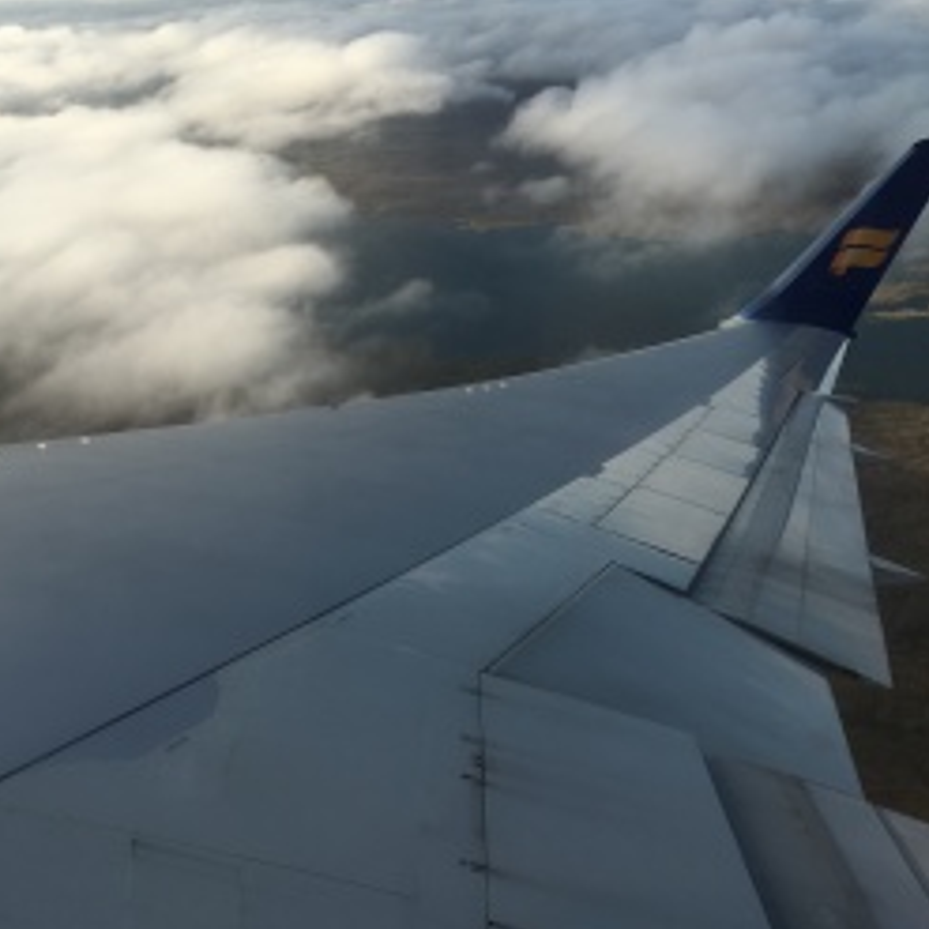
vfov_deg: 43.9
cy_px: 451
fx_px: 1154
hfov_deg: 43.3
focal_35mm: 38
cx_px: 316
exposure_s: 1/986
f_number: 2.2
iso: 25
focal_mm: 4.15
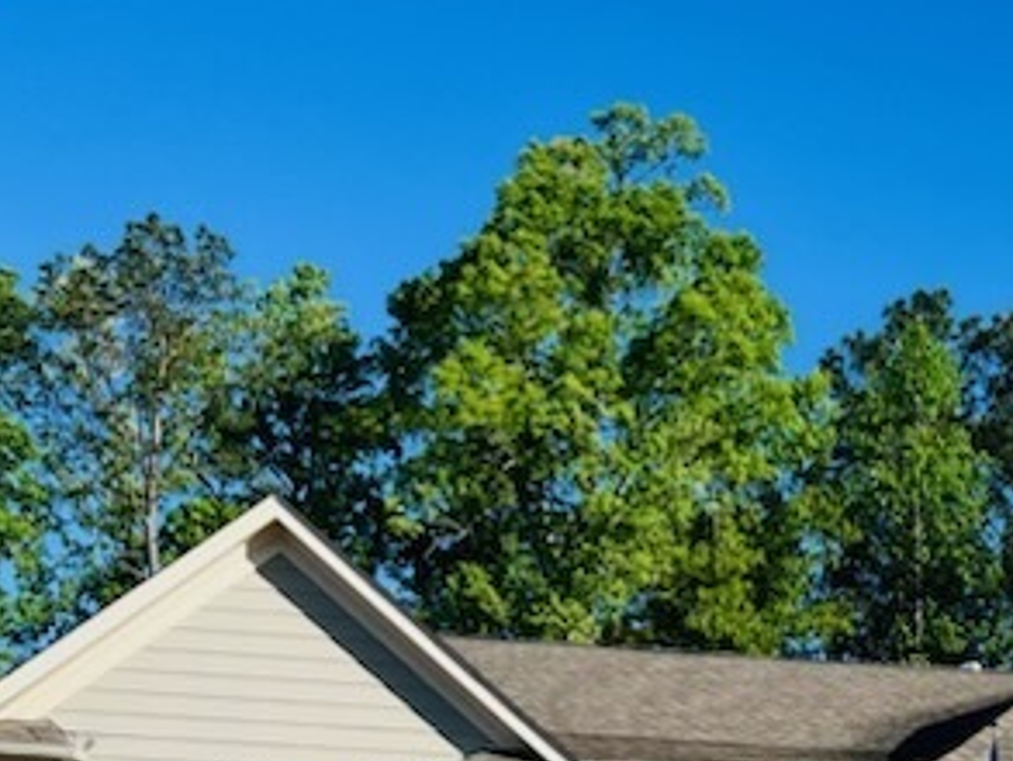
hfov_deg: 26.5
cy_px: 962
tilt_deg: +4.8
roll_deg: -1.6
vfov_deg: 19.3
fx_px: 2079
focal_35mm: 71
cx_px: 906
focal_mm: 5.7
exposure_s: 1/4630
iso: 50
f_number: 1.5
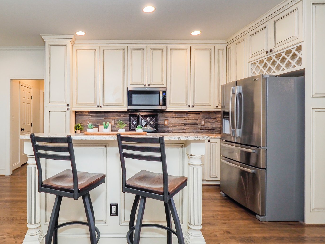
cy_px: 127
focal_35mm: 21
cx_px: 106
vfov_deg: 63.4
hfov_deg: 76.2
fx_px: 197
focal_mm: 7
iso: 100
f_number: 5
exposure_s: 1/40
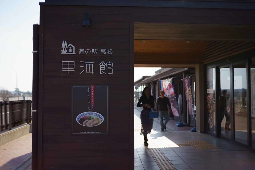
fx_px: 248
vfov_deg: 37.9
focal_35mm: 35
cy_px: 85
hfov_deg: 54.4
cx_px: 128
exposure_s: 1/2500
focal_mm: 35
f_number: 2
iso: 100
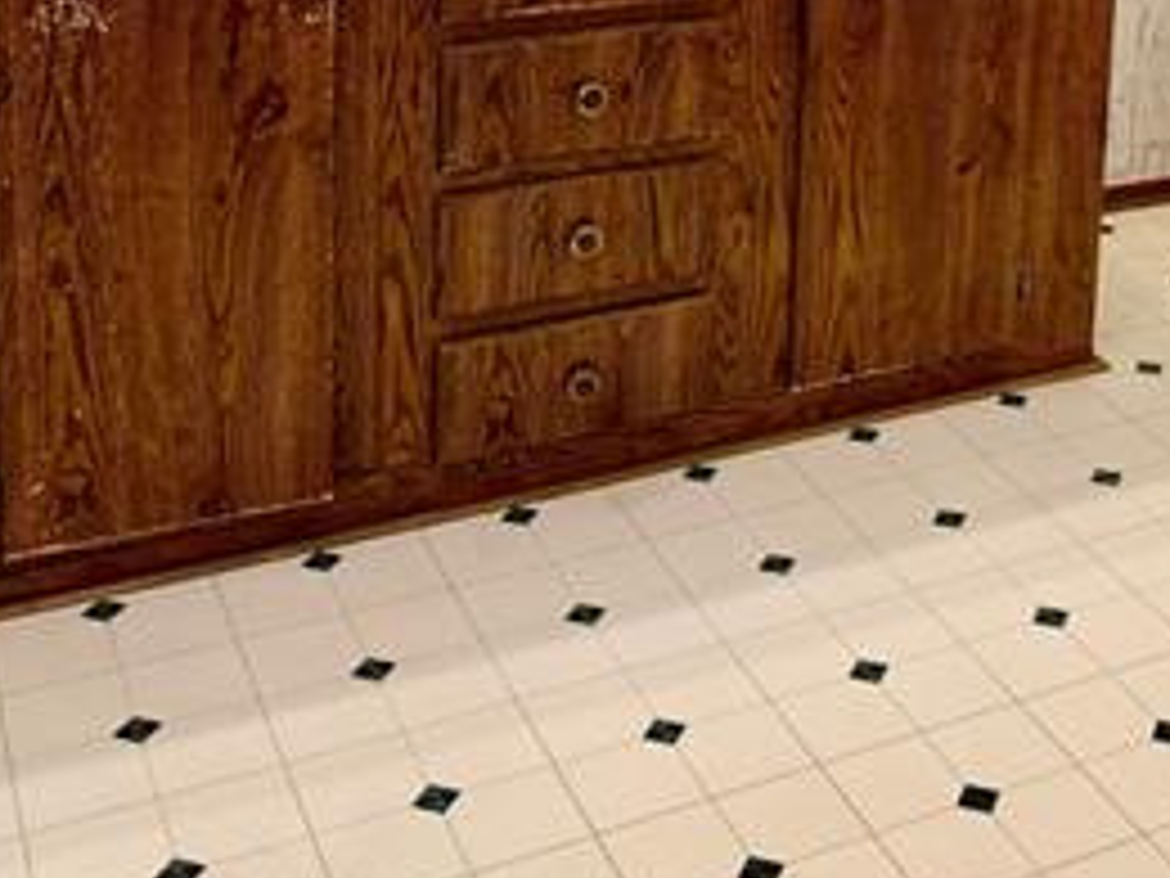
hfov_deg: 31.6
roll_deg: -2.9
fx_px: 1994
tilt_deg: -11.2
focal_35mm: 59
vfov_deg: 22.8
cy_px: -185
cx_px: 981
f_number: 1.78
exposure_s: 1/120
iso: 160
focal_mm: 6.76
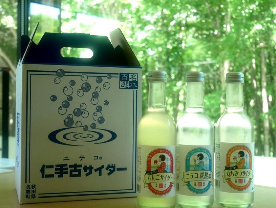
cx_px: 138
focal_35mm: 54
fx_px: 431
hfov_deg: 35.5
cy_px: 104
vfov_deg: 27.1
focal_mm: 27
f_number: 5.3
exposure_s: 1/60
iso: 400
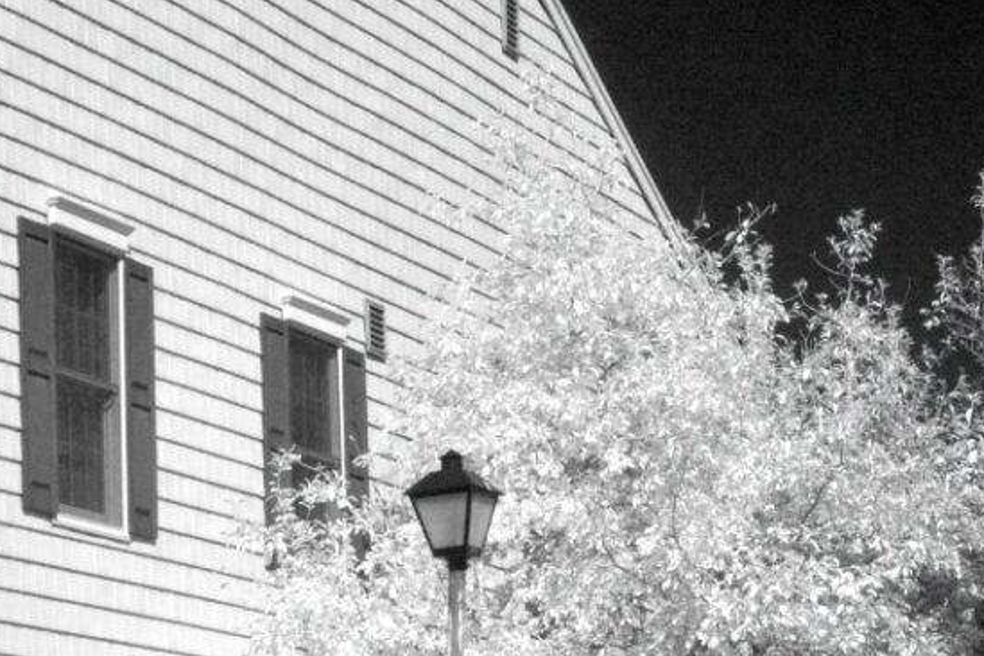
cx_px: 204
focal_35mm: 140
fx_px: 3826
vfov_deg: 9.7
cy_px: 687
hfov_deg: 14.6
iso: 6400
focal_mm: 50
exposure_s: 1/4000
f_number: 14
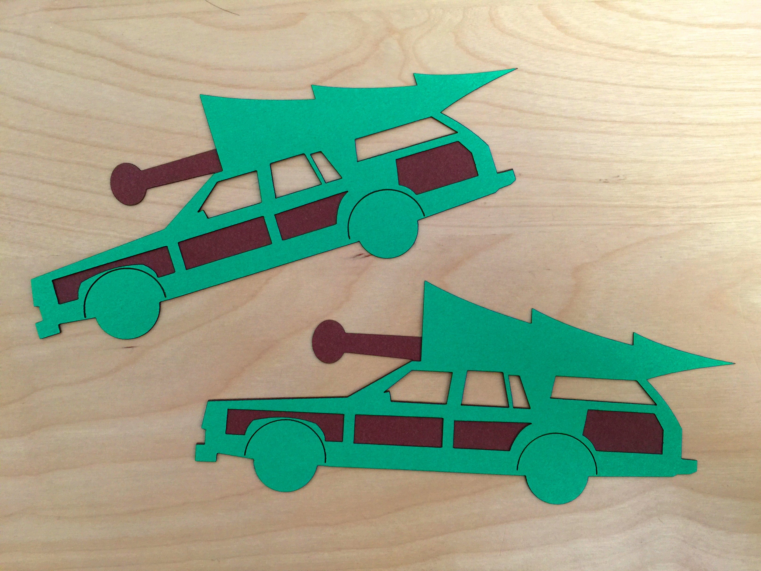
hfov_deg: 61.7
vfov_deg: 48.2
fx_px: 638
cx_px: 380
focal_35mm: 29
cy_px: 286
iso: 64
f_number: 2.2
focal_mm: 4.15
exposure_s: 1/15
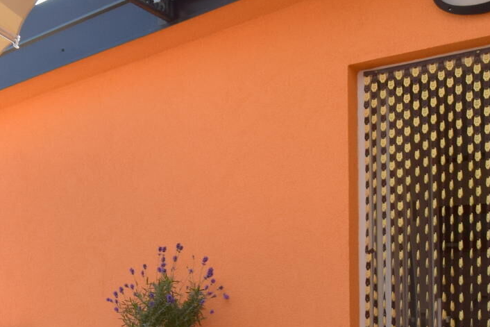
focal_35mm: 51
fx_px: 694
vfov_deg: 26.1
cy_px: 247
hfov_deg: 35.8
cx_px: 21
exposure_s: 1/250
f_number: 8
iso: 200
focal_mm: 10
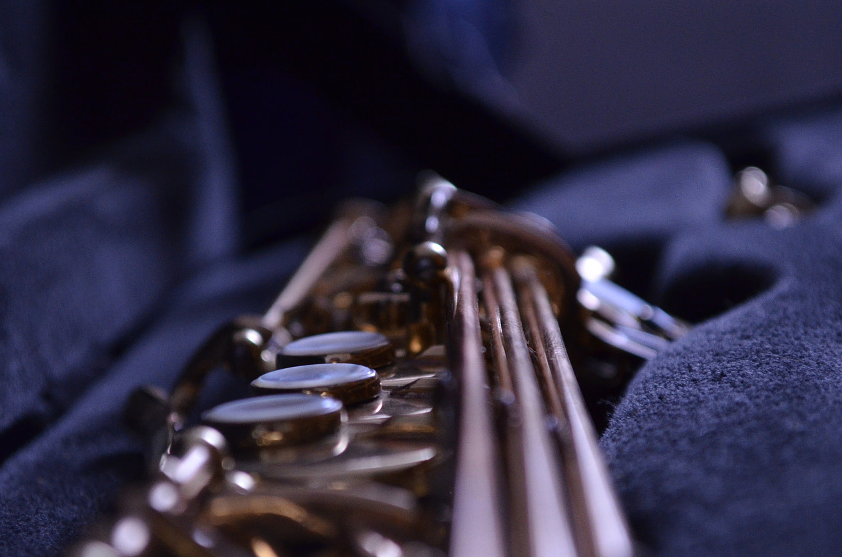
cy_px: 328
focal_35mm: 105
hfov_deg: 19.6
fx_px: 2441
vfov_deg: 13.0
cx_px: 398
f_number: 5.6
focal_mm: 55
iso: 1250
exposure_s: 1/80
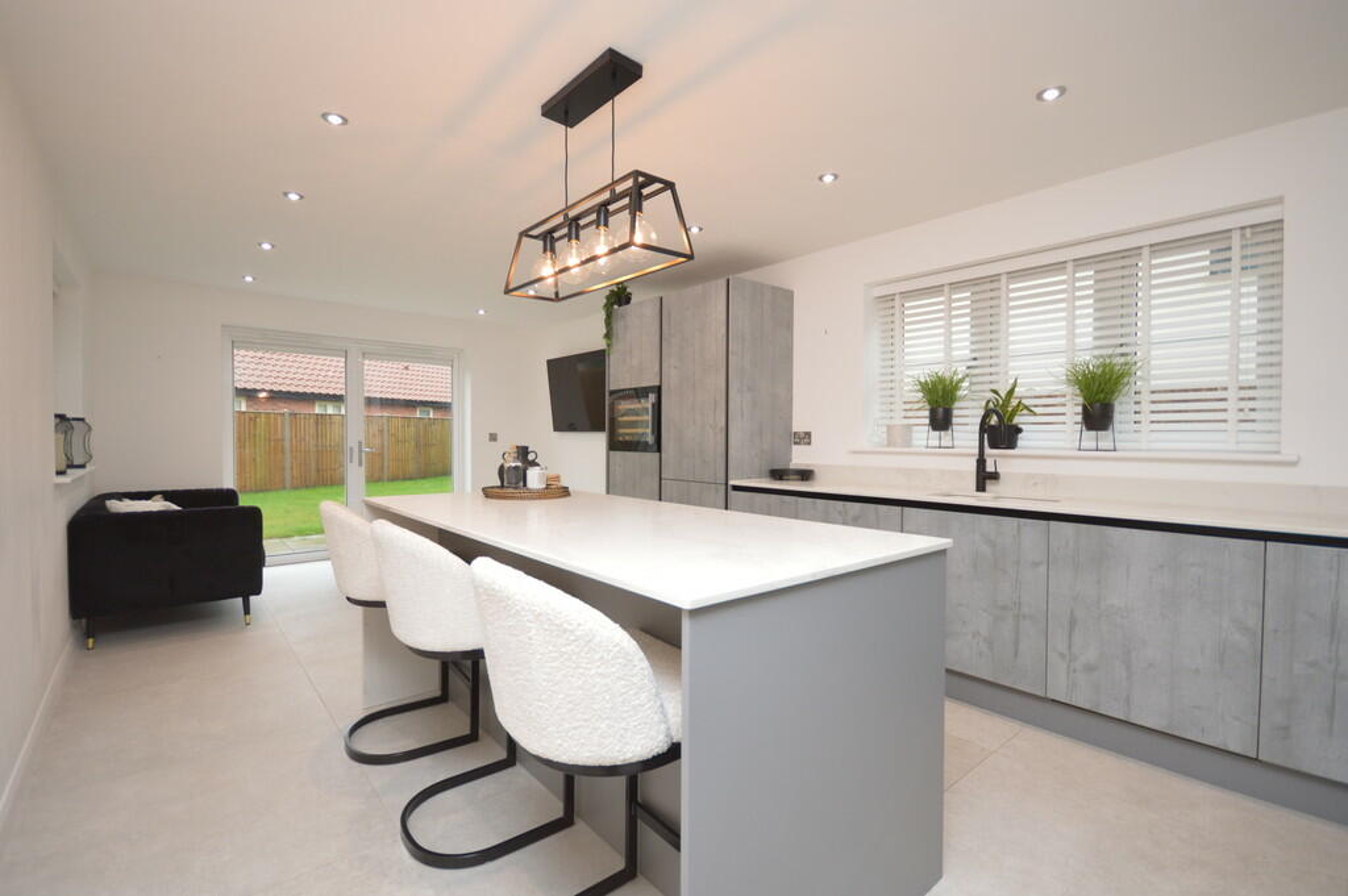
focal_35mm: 15
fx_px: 561
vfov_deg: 77.2
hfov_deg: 100.4
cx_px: 674
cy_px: 448
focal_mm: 10
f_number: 4
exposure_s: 1/100
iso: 400
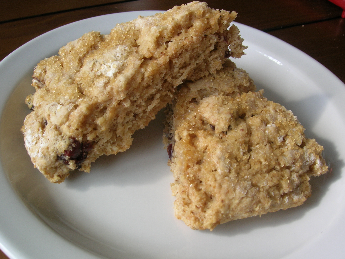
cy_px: 130
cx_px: 172
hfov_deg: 54.0
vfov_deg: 41.8
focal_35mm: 34
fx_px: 339
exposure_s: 1/35
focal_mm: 5.7
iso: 50
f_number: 4.9
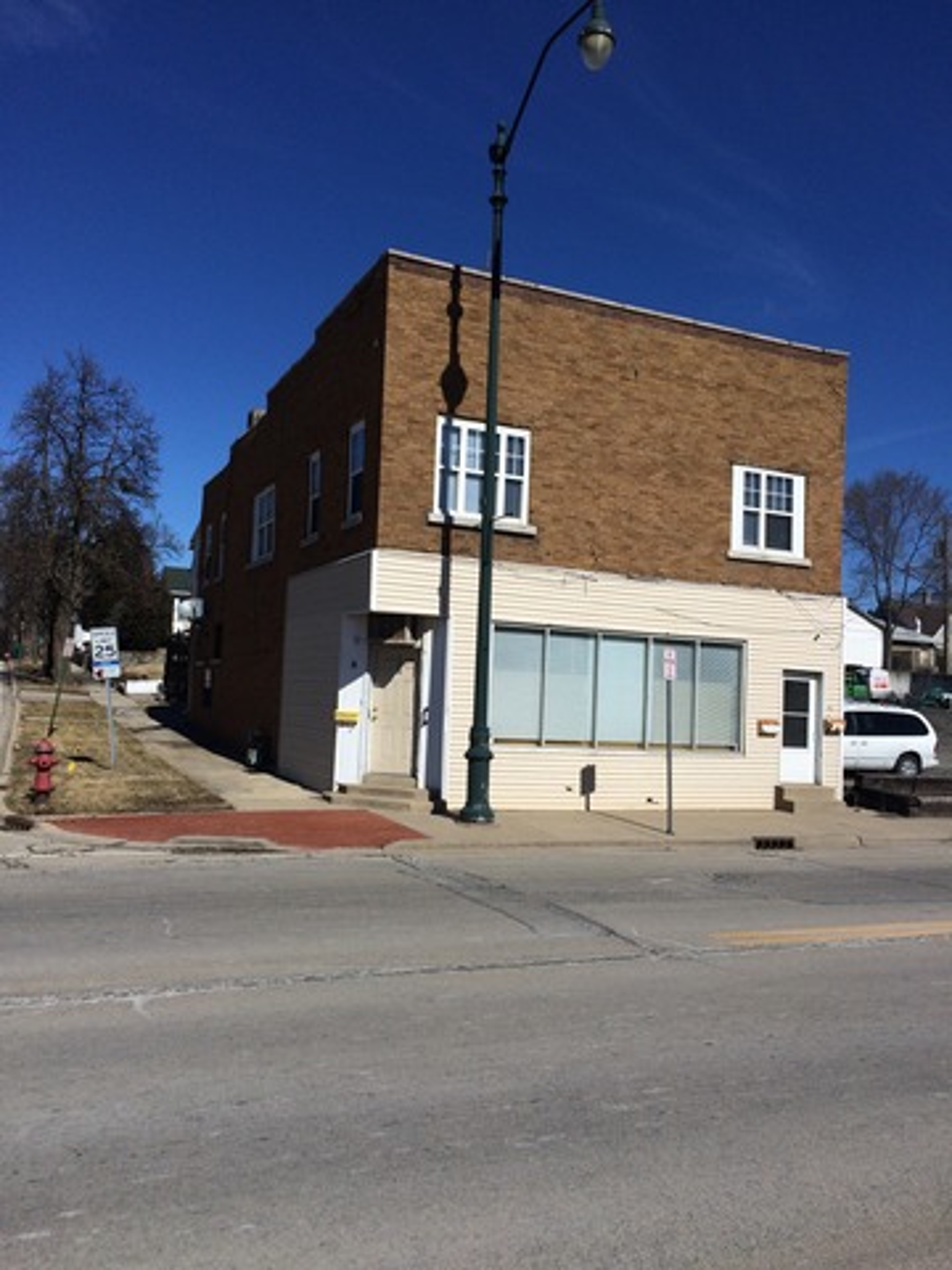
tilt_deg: +1.8
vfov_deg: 61.7
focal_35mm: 29
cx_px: 476
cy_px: 635
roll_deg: -2.5
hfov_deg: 48.2
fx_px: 1063
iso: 32
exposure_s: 1/5882
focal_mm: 4.15
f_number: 2.2
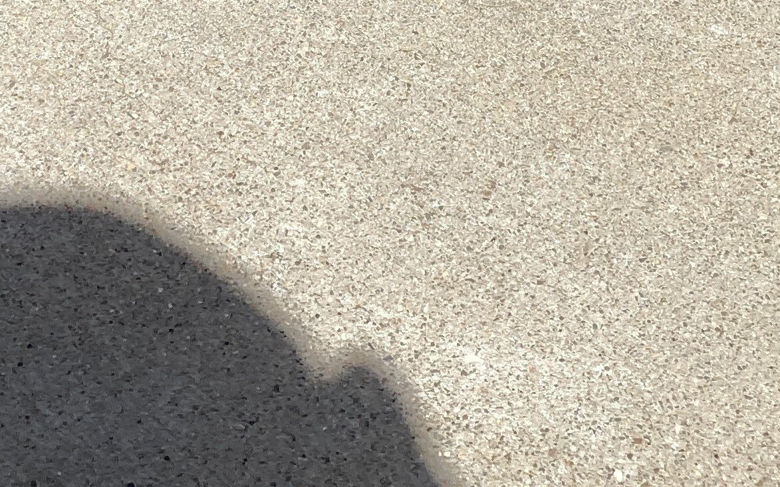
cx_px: 298
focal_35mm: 102
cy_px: -515
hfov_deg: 20.4
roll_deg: -0.1
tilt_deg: -27.3
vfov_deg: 11.4
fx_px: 2168
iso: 20
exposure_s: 1/2183
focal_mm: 3.99
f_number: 1.8
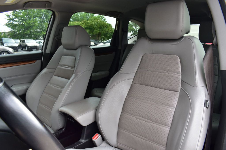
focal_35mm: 27
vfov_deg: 47.9
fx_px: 169
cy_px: 75
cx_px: 113
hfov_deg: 67.4
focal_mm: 18
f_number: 9
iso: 400
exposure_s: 1/80
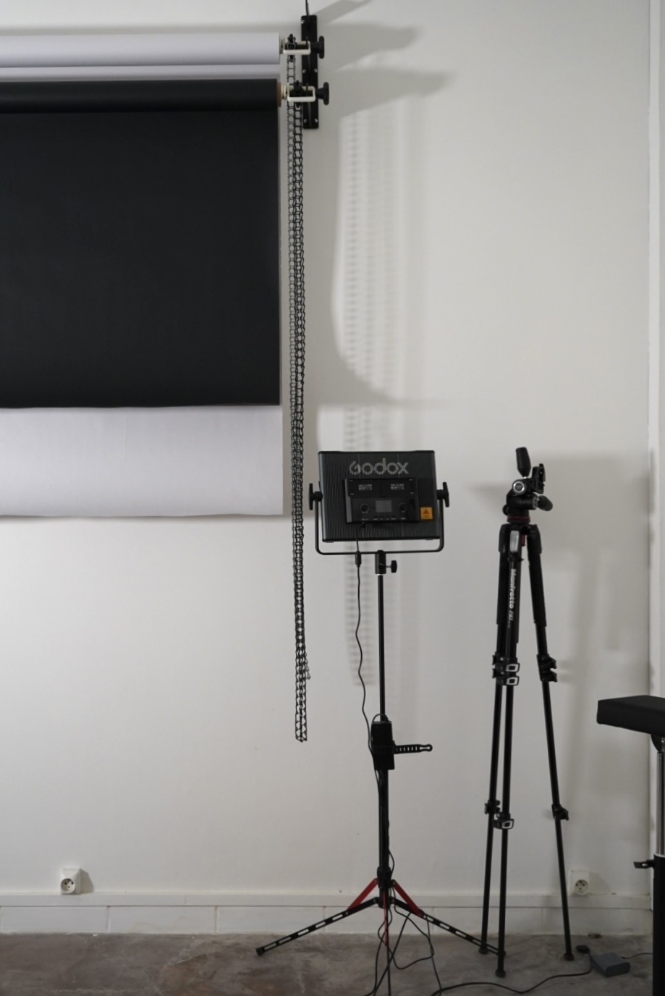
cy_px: 486
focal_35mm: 31
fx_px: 858
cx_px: 324
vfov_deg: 60.3
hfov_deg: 42.4
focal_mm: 28
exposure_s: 1/160
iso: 1600
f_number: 3.2
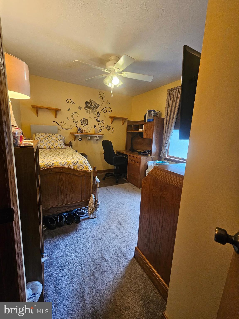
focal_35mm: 13
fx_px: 120
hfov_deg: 89.9
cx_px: 120
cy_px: 160
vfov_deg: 106.2
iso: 250
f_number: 2.2
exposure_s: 1/60
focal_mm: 2.2
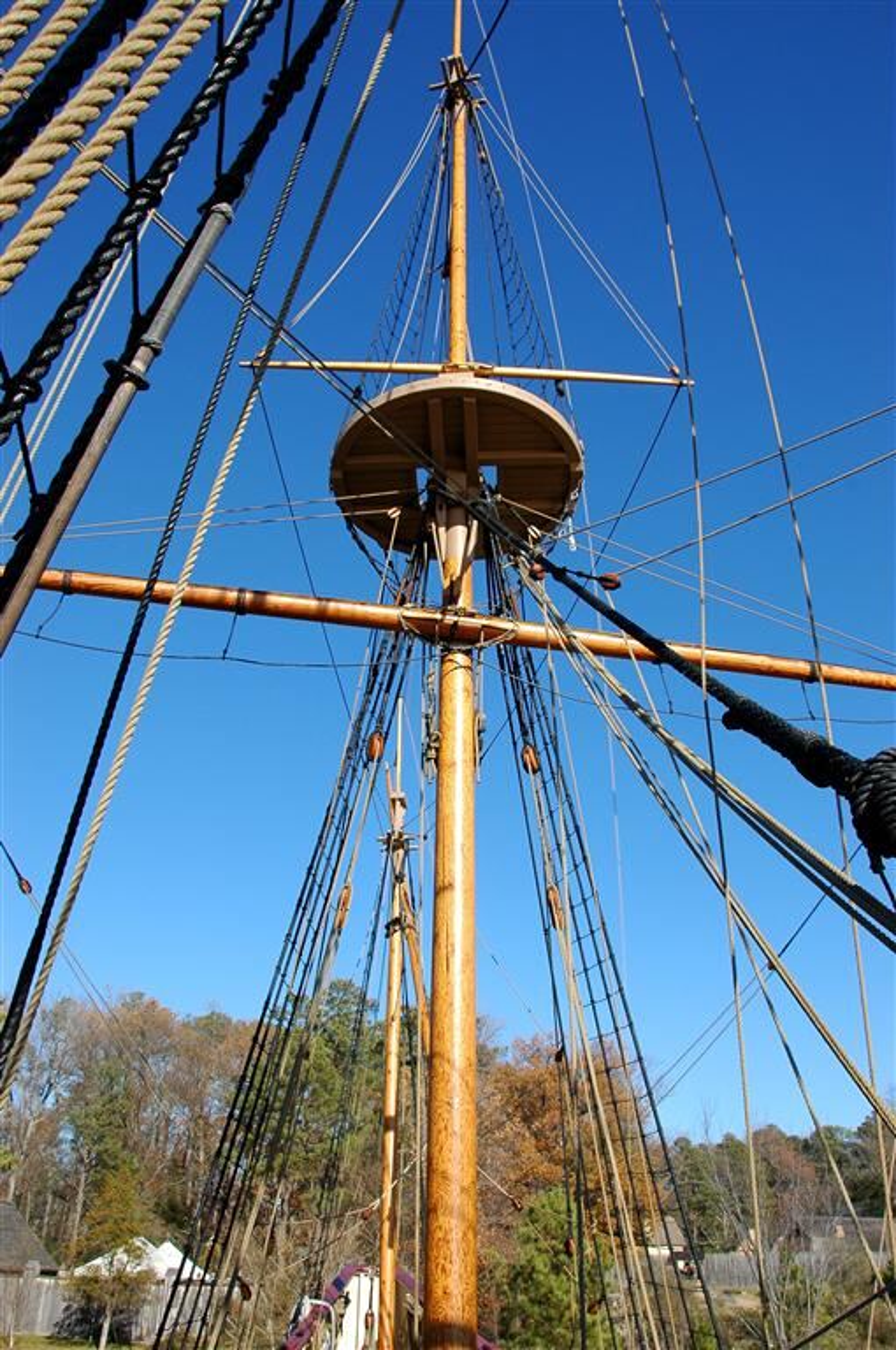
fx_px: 1011
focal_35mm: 27
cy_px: 675
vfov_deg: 67.4
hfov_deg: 47.8
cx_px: 448
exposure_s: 1/250
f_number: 10
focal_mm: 18
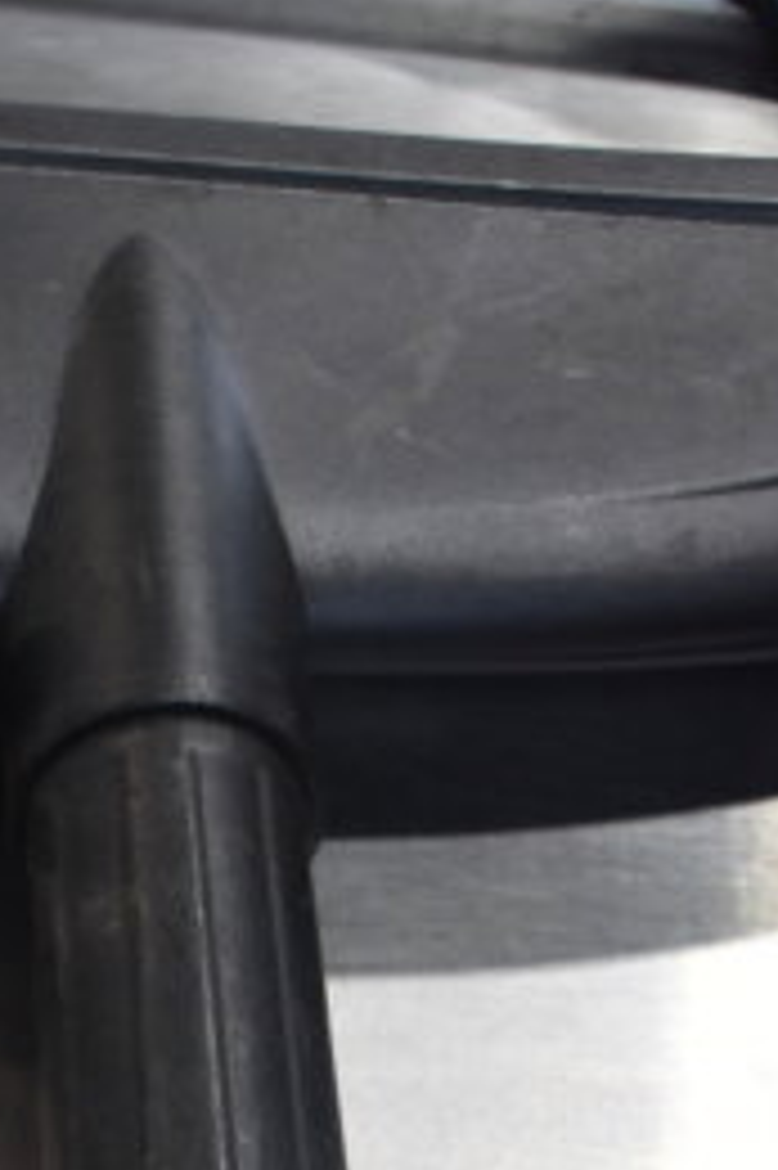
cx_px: 31
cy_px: 1798
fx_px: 4634
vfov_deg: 13.5
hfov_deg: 9.5
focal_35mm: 143
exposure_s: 1/160
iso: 640
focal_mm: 27
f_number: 4
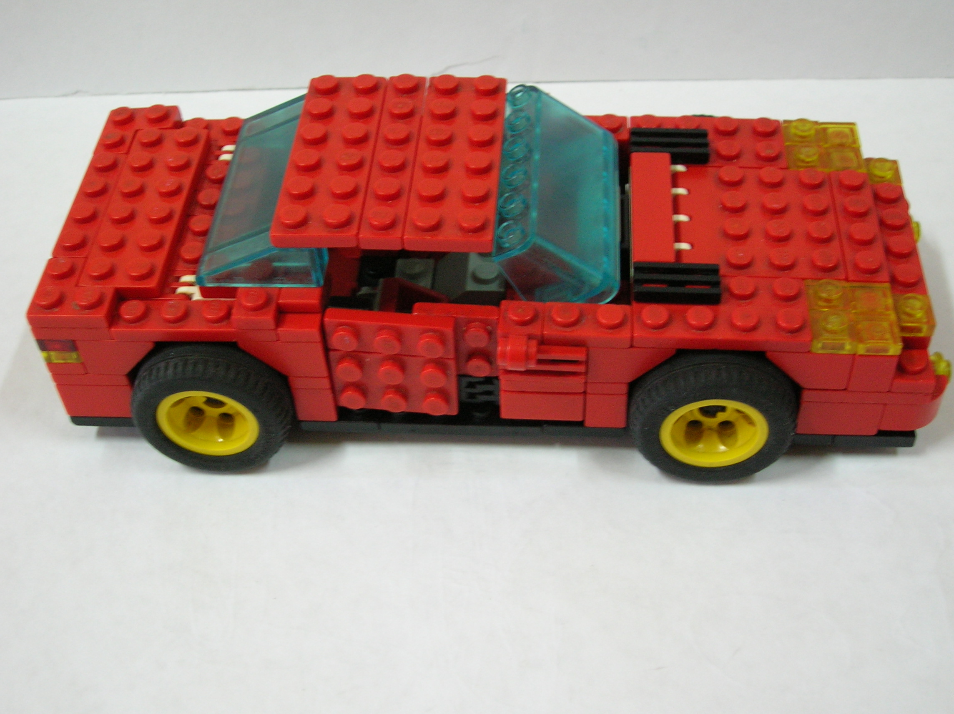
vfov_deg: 31.5
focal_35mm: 46
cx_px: 477
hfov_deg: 41.3
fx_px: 1267
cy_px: 357
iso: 100
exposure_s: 1/3.4
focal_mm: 7.7
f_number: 3.2
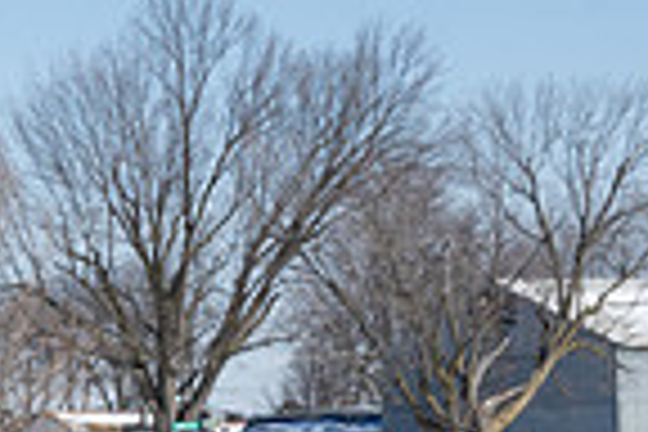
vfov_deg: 4.9
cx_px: -644
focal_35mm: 281
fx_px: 5058
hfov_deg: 7.1
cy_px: 367
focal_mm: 70
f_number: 10
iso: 250
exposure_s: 1/500
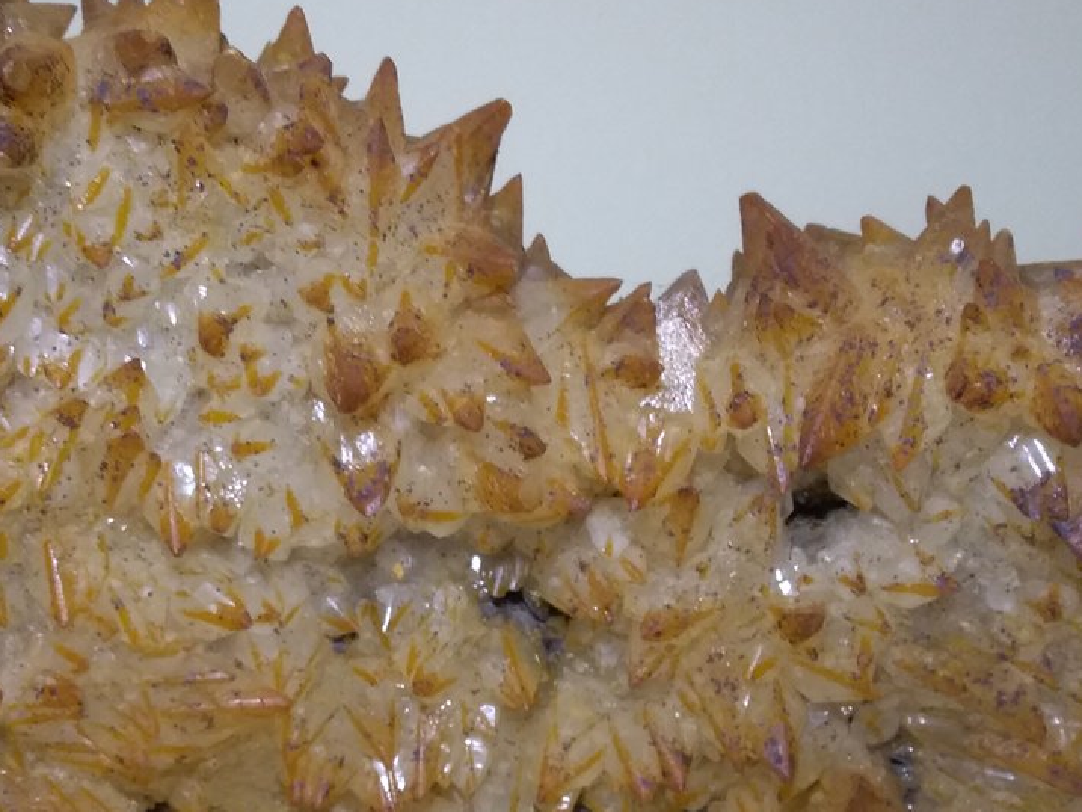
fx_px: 1813
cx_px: 426
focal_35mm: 58
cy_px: 643
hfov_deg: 33.1
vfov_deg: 24.8
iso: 266
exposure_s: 1/30
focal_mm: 3.54
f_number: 2
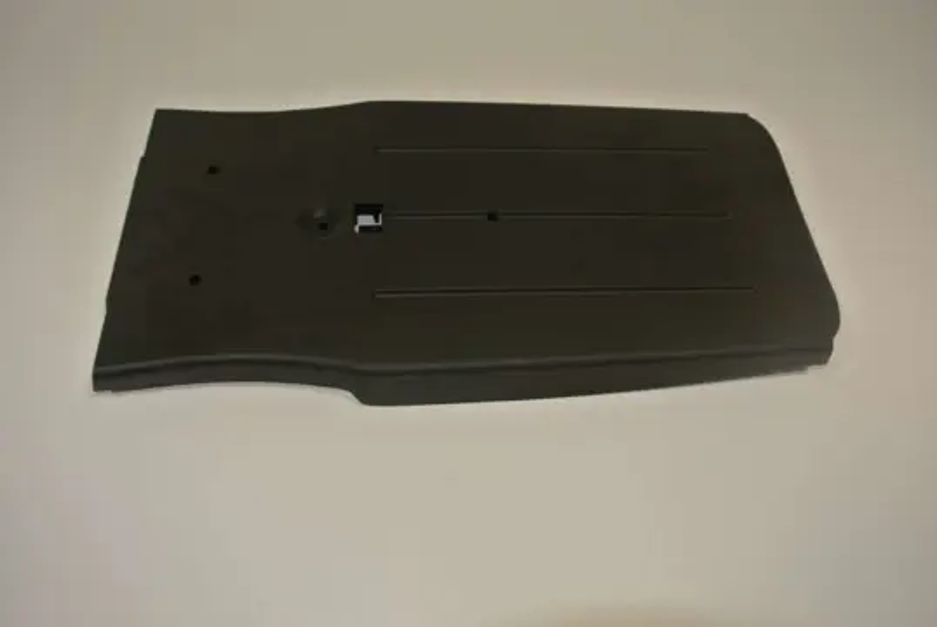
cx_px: 468
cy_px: 314
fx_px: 756
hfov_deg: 63.6
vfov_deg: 45.1
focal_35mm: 29
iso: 200
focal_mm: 11
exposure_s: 1/60
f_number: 4
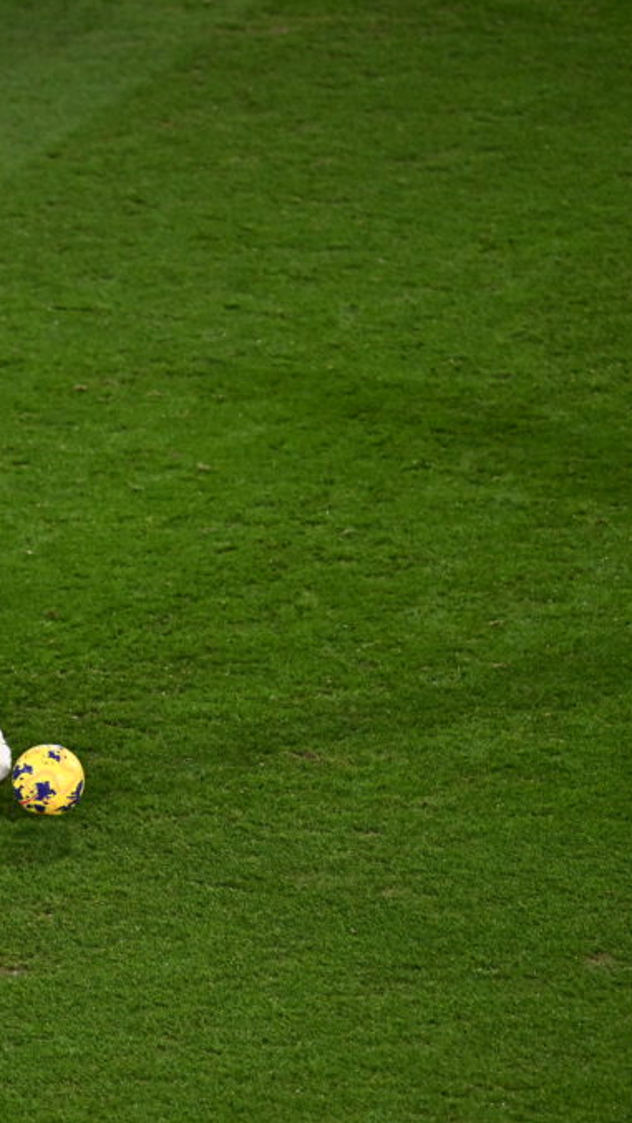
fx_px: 18881
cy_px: 563
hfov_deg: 1.9
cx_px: -93
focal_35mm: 634
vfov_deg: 3.4
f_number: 3.5
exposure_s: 1/2000
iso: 3200
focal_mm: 400
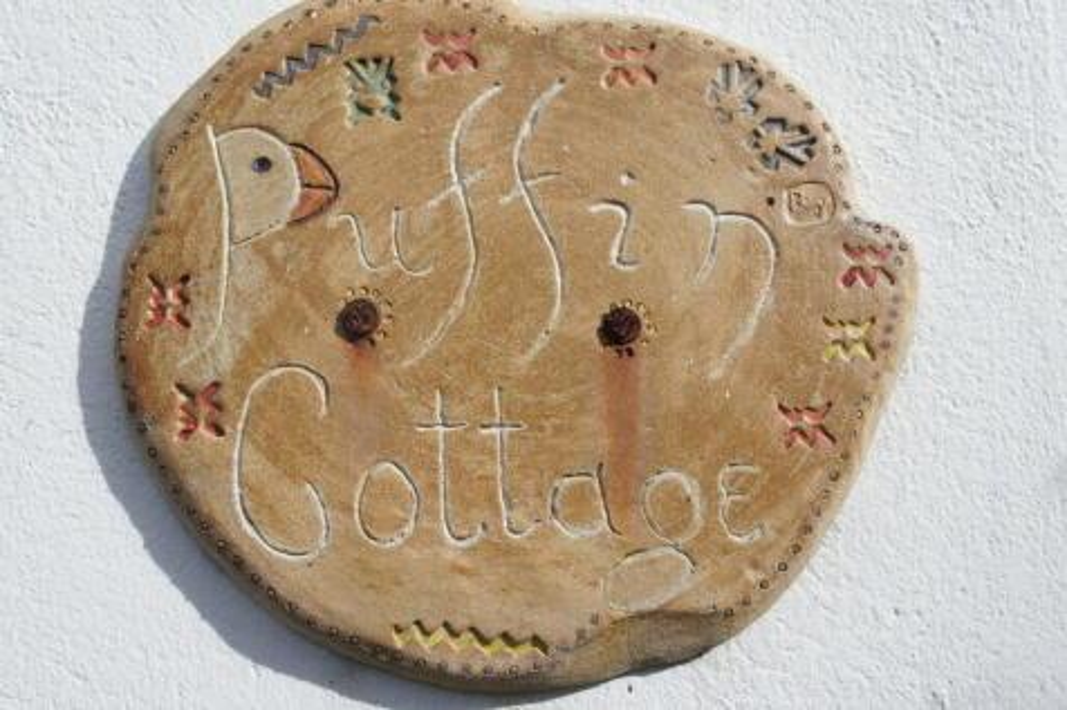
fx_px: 1155
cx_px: 534
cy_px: 355
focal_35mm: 39
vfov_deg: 34.2
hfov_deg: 49.6
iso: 200
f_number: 8
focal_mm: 26
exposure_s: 1/400
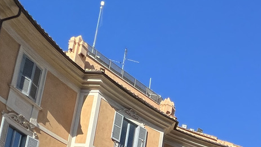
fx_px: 339
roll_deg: -1.1
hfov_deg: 32.8
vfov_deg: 18.5
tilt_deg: +11.4
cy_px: 272
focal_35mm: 49
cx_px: 329
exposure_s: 1/2370
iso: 32
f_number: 1.8
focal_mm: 1.57
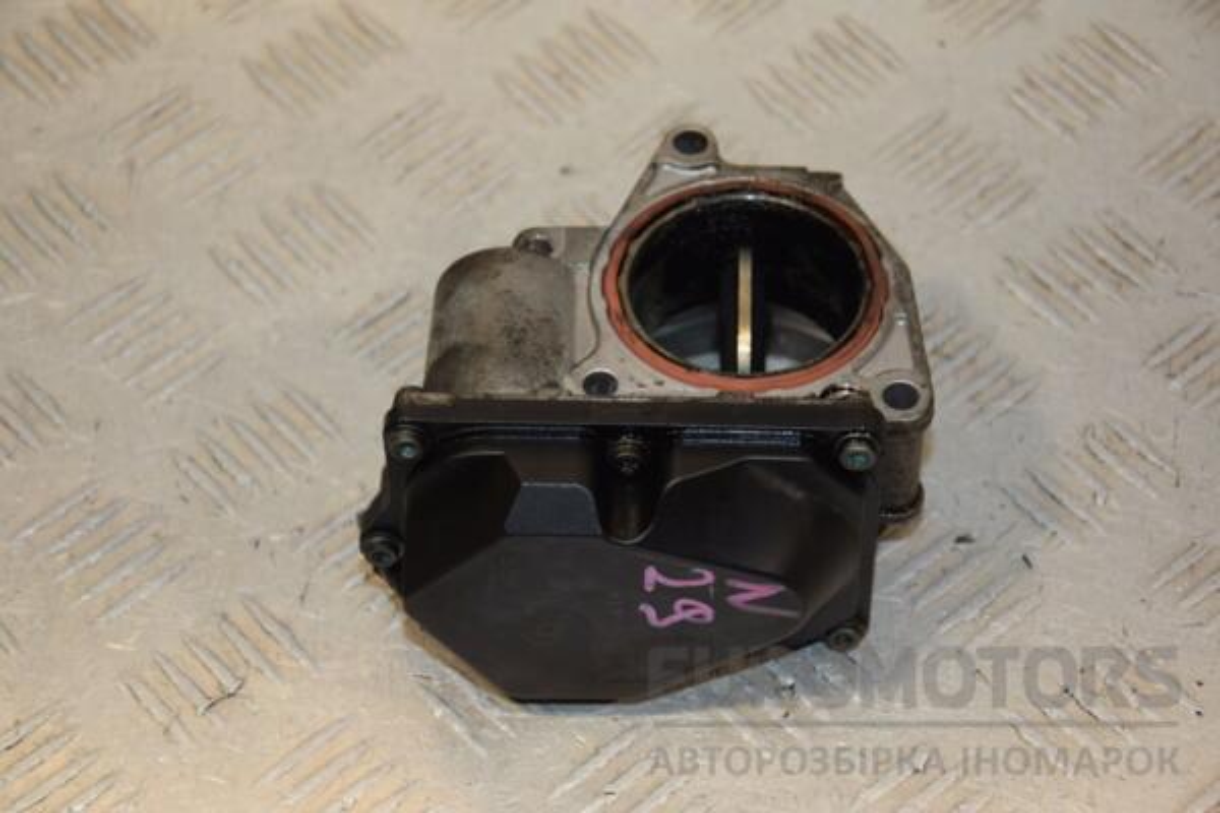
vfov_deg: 13.8
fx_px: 3355
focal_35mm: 99
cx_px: 610
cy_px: 406
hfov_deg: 20.6
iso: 800
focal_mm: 66
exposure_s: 1/200
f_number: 5.3
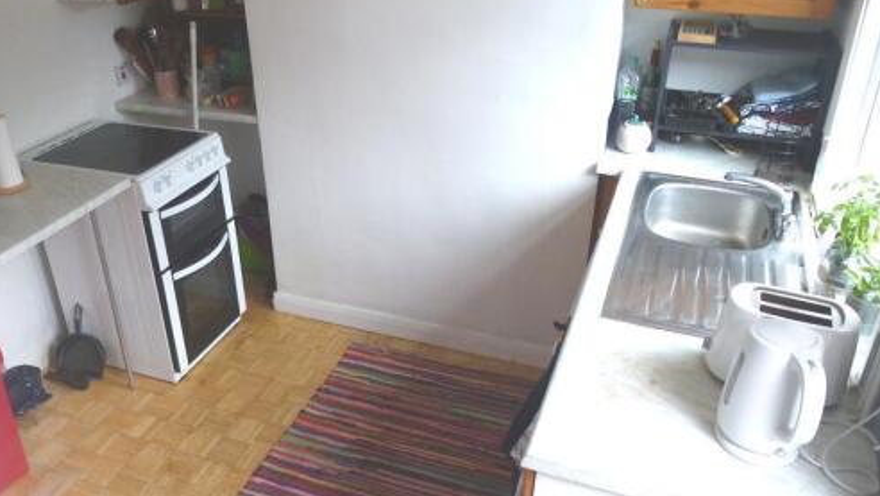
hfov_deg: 62.5
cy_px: 257
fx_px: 724
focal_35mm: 31
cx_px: 402
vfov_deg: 37.8
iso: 400
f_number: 3.3
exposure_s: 1/30
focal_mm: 4.3
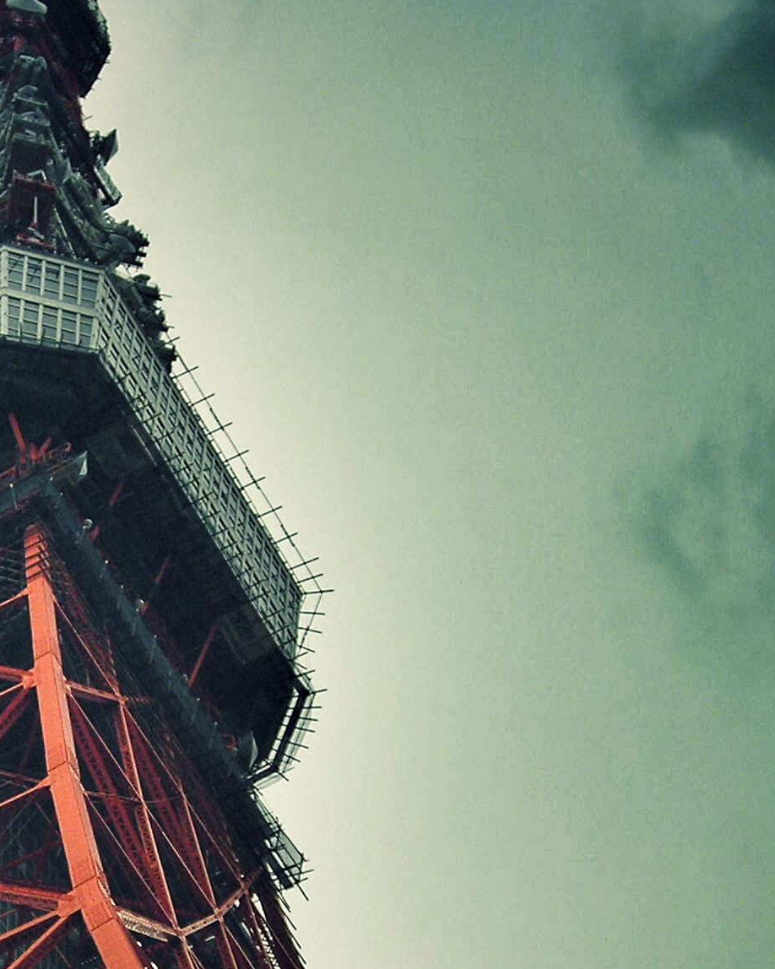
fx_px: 2610
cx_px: -30
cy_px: 721
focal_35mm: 91
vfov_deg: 20.9
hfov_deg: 16.5
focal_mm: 6.3
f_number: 6.4
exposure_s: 1/338
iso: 50
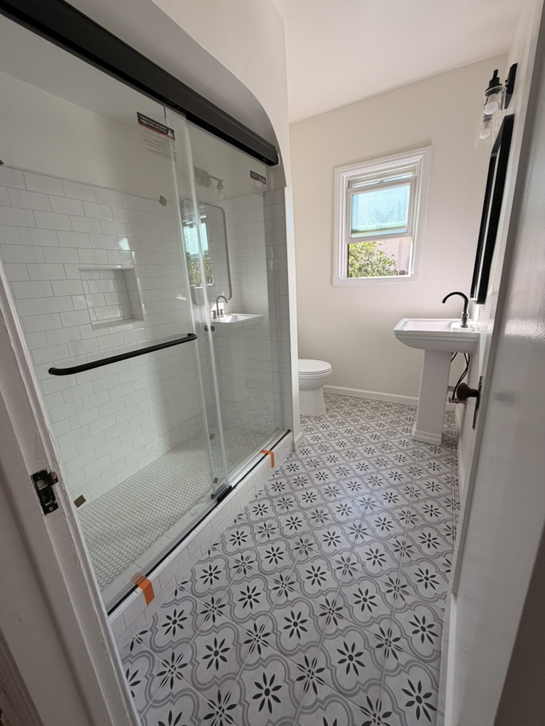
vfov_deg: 102.1
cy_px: 363
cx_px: 272
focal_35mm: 14
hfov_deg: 85.7
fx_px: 294
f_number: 2.2
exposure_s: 1/121
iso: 100
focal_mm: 2.22
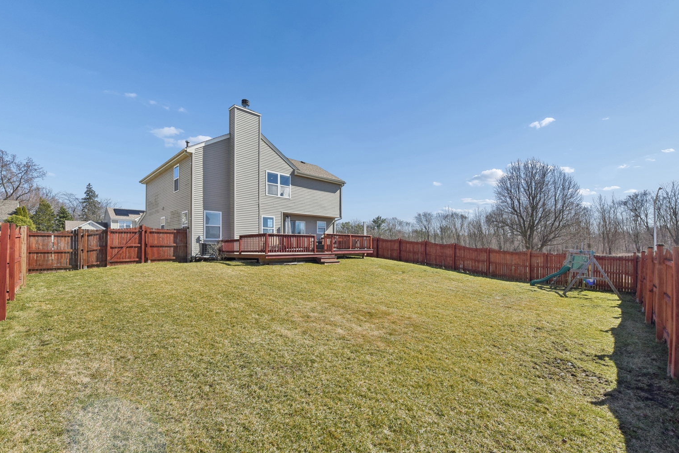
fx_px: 283
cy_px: 242
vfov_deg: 77.2
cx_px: 340
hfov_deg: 100.4
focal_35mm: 15
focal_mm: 14
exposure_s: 1/1600
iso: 400
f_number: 8
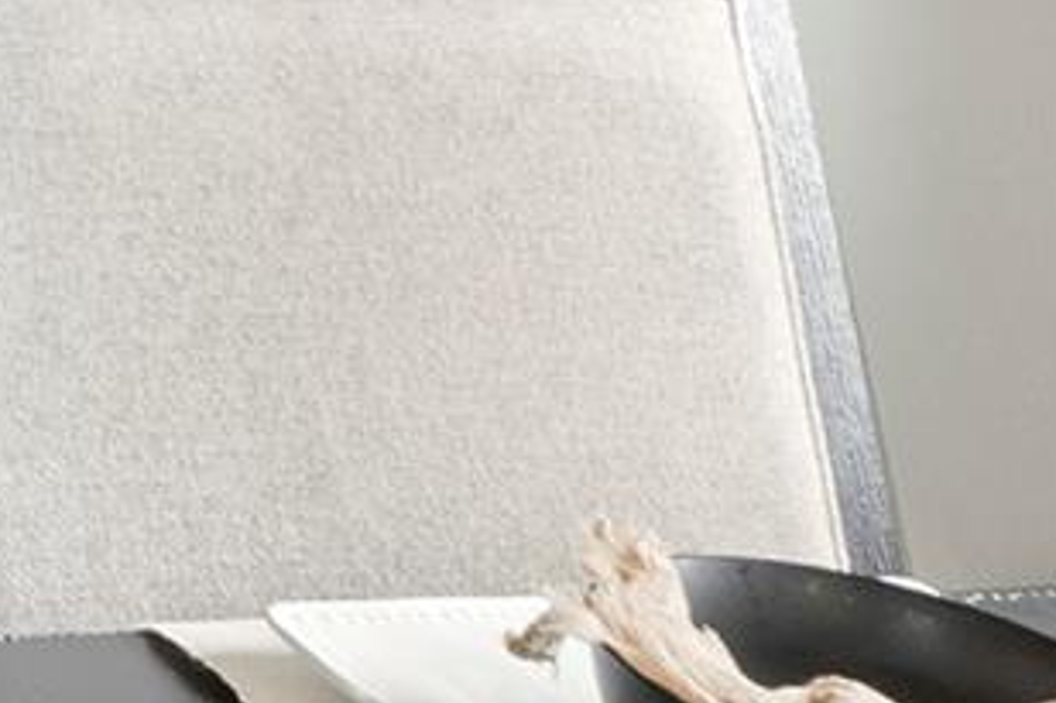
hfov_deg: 15.5
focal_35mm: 87
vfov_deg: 13.2
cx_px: -1337
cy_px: -758
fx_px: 2555
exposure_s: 1/1.67
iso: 320
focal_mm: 11.2
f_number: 7.1
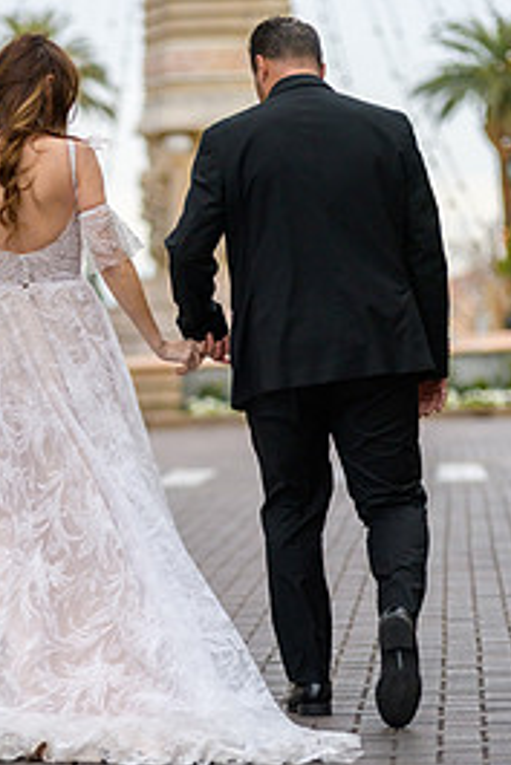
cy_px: 367
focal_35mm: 207
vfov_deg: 9.9
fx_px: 4401
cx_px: 113
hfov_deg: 6.6
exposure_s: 1/3200
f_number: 2.8
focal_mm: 122
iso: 250
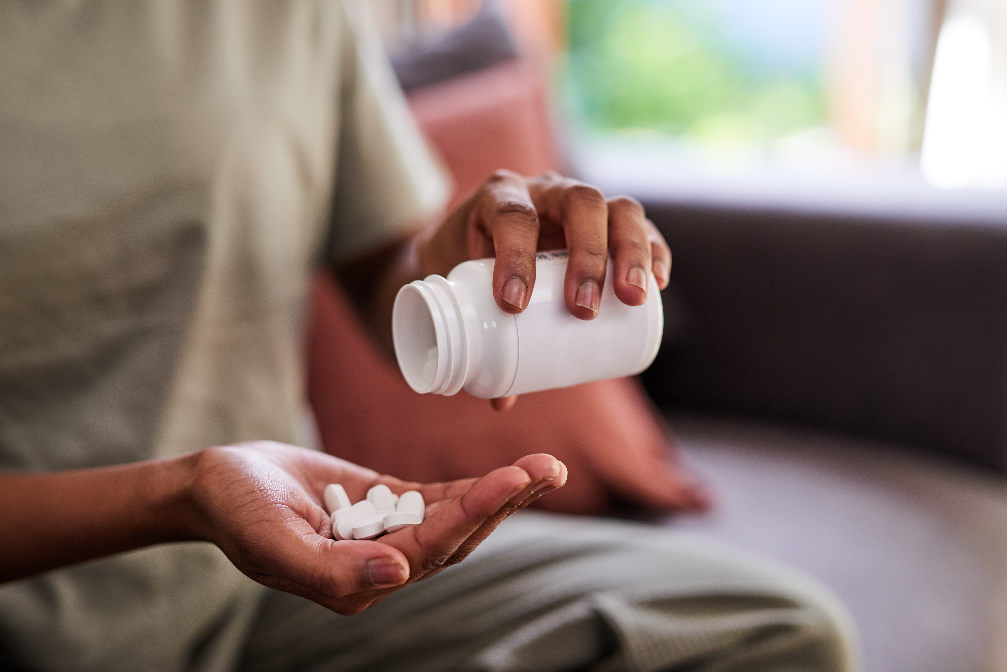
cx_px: 504
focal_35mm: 50
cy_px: 336
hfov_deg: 39.6
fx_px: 1399
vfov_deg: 27.0
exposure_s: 1/320
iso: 320
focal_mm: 50
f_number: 2.2
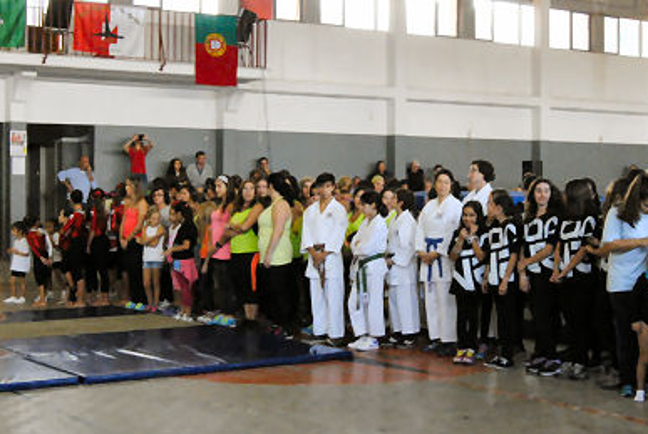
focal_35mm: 67
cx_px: 348
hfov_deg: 30.0
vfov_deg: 20.4
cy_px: 203
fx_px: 1207
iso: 1600
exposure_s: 1/20
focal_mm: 24
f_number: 13
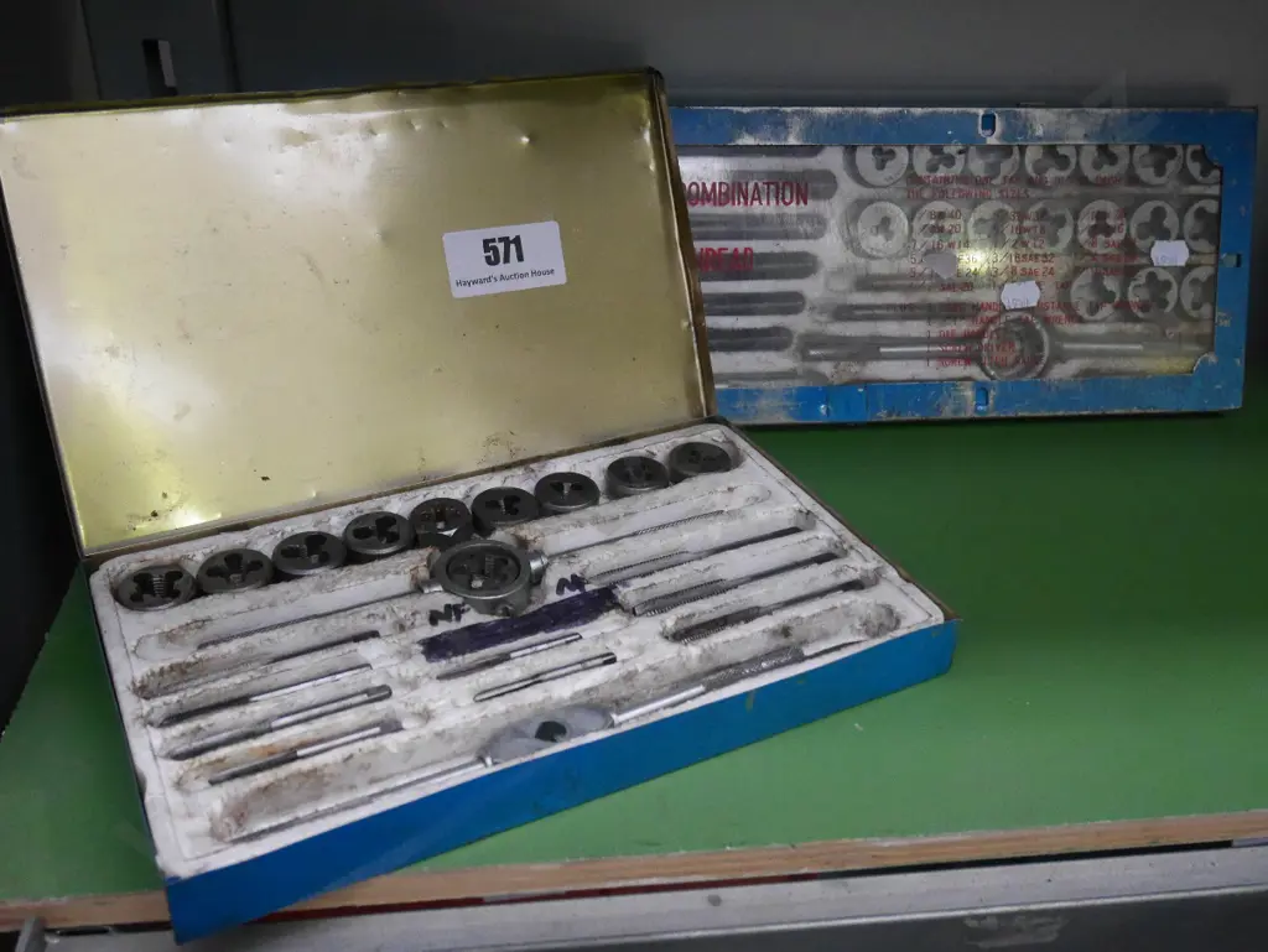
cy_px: 476
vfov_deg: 41.8
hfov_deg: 53.9
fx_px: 1246
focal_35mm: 34
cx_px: 634
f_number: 4
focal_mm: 17
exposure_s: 1/160
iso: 3200
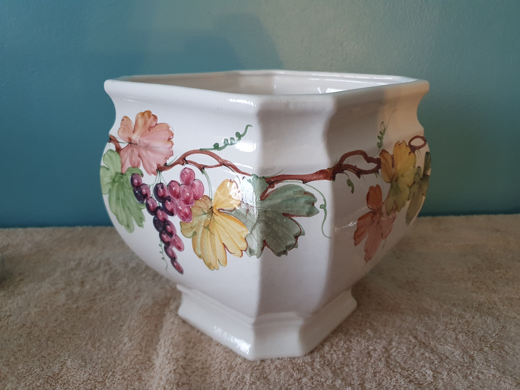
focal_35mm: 26
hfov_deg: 67.3
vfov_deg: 53.1
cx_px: 260
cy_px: 195
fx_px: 391
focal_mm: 4.32
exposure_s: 1/50
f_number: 1.5
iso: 400
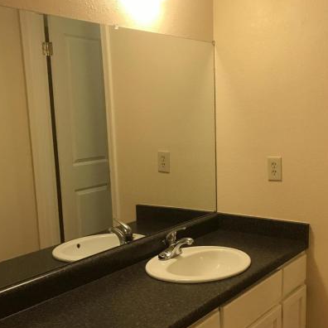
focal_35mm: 48
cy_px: 219
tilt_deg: -12.5
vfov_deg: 35.0
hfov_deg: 34.9
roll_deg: -0.3
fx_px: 515
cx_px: 231
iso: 40
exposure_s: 1/20
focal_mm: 3.99
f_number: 1.8
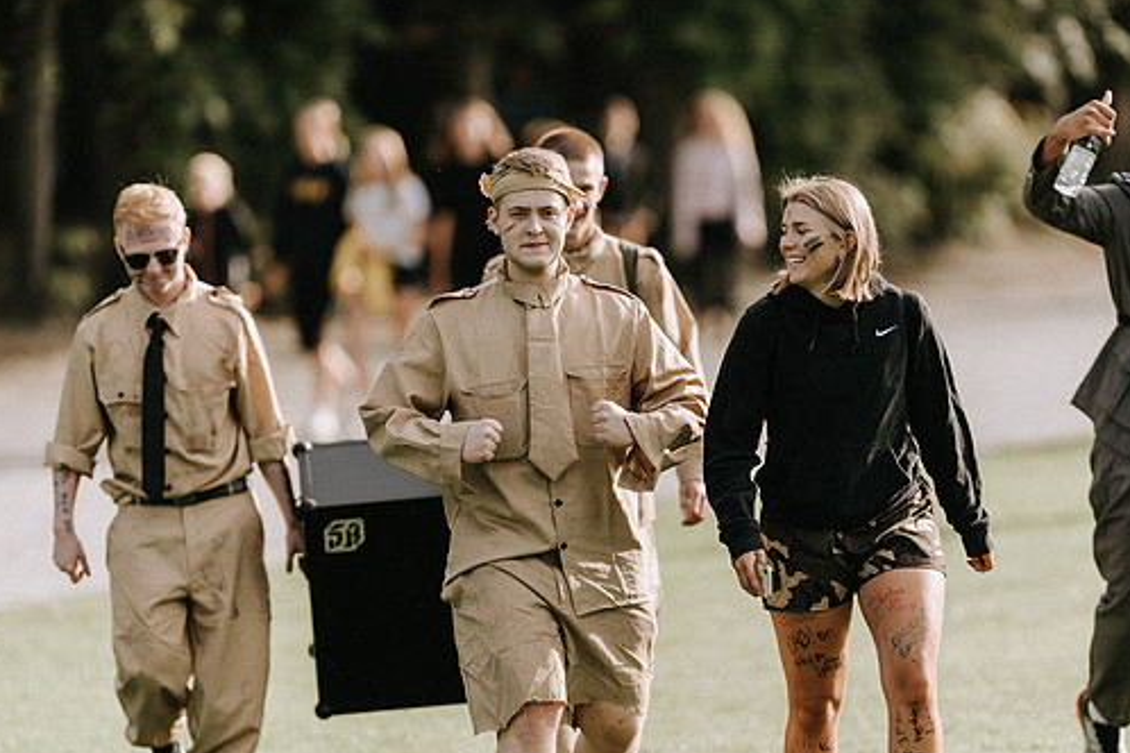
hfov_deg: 8.8
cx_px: 644
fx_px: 7313
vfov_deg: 5.9
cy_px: 430
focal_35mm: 233
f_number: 2
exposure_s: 1/1250
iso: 100
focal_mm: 200
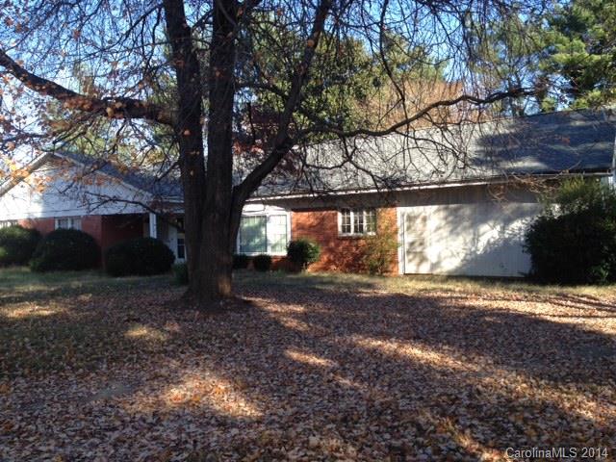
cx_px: 308
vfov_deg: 40.7
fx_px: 623
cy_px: 231
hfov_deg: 52.6
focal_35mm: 35
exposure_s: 1/343
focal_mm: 4.28
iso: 50
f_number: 2.4
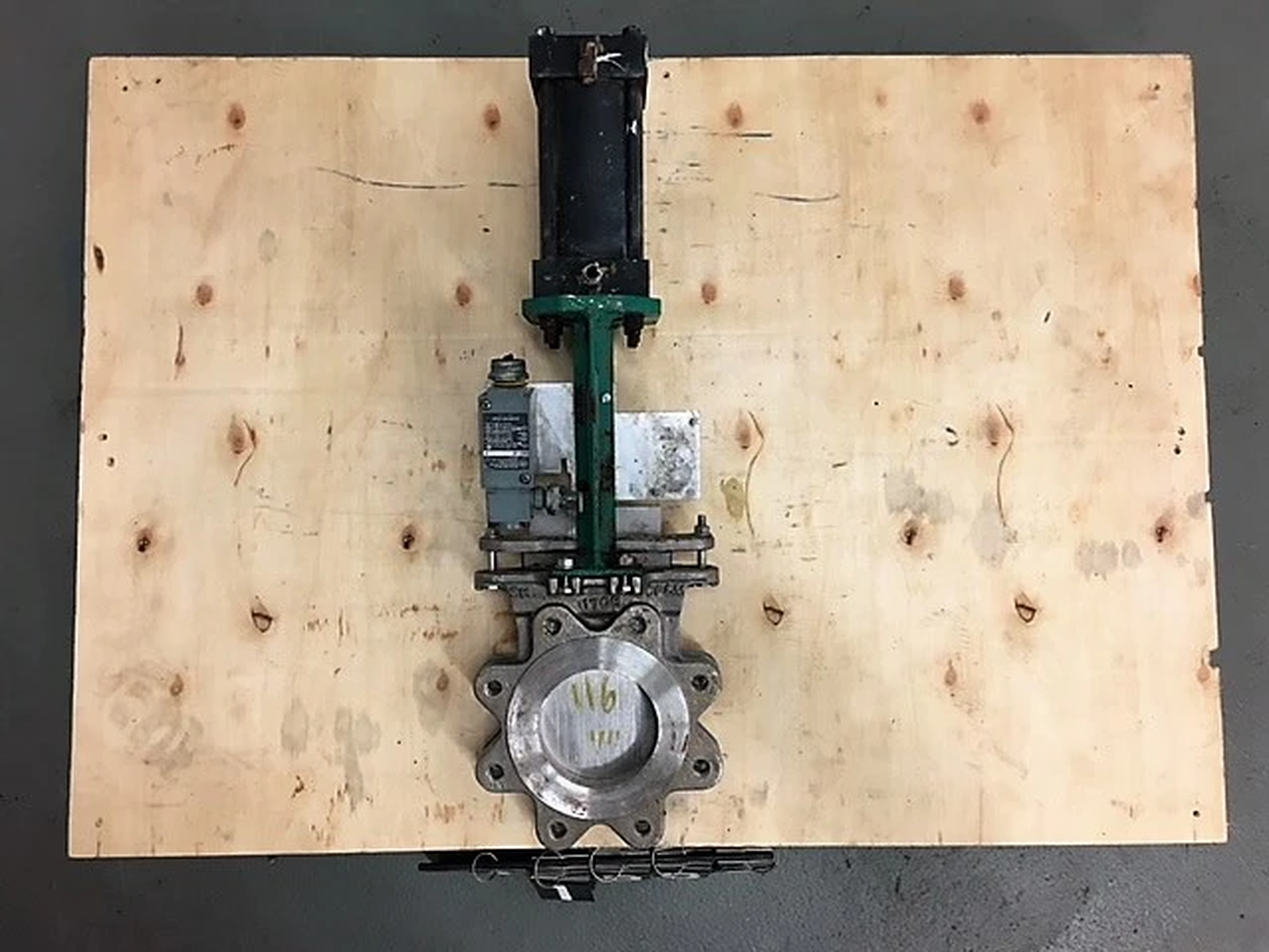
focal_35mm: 29
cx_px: 634
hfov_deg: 61.7
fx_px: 1063
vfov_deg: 48.2
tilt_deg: -85.9
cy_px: 476
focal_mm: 4.15
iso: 80
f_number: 2.2
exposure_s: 1/30
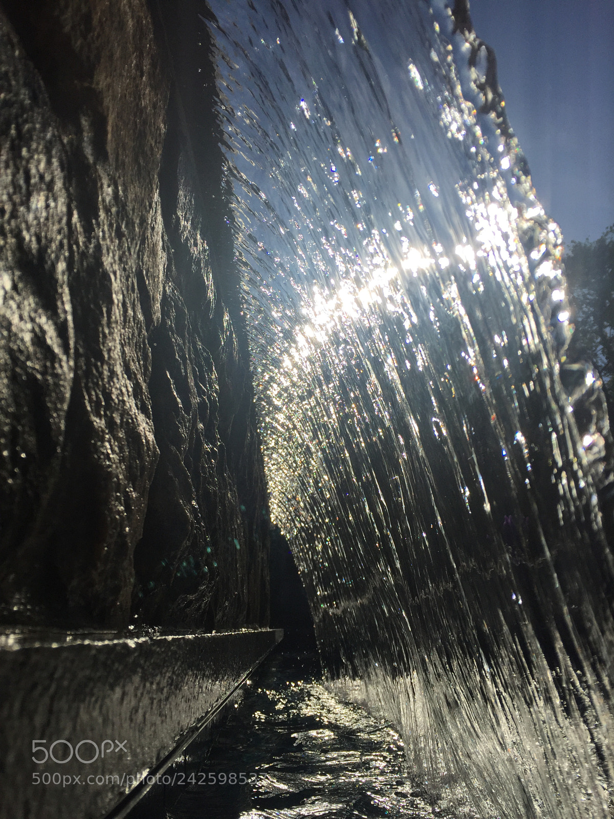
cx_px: 307
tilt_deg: +17.0
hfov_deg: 48.2
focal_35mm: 29
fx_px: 686
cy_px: 410
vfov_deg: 61.7
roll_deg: -0.6
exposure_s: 1/20000
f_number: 2.2
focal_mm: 4.15
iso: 32
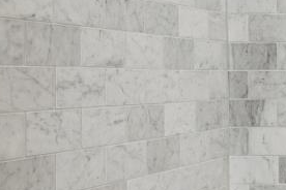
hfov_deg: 16.2
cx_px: 569
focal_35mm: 98
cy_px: 75
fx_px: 778
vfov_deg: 14.0
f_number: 8
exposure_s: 1/10
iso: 640
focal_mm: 18
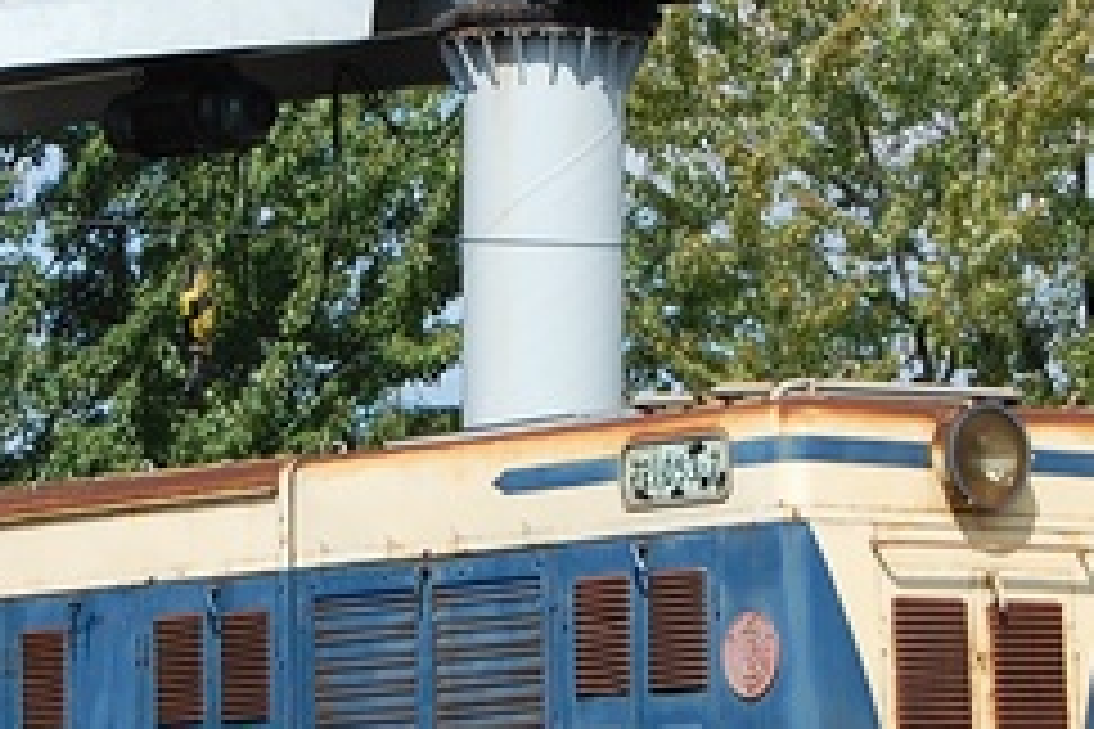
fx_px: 7080
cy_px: 436
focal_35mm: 233
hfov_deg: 8.8
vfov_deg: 5.9
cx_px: 342
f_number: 5.3
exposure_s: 1/1000
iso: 200
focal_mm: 42
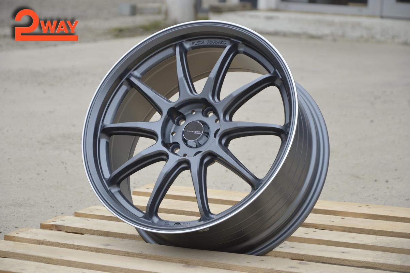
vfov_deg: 9.3
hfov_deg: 14.0
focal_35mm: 147
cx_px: 205
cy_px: 136
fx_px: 1673
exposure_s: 1/160
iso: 100
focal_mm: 98
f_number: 6.3
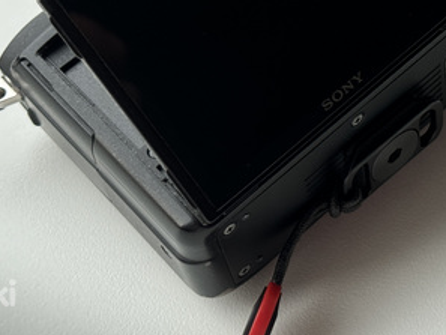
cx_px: 317
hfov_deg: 20.1
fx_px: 1250
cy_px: 8
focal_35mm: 97
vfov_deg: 15.0
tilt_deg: -45.3
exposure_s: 1/40
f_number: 1.78
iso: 320
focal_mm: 6.76
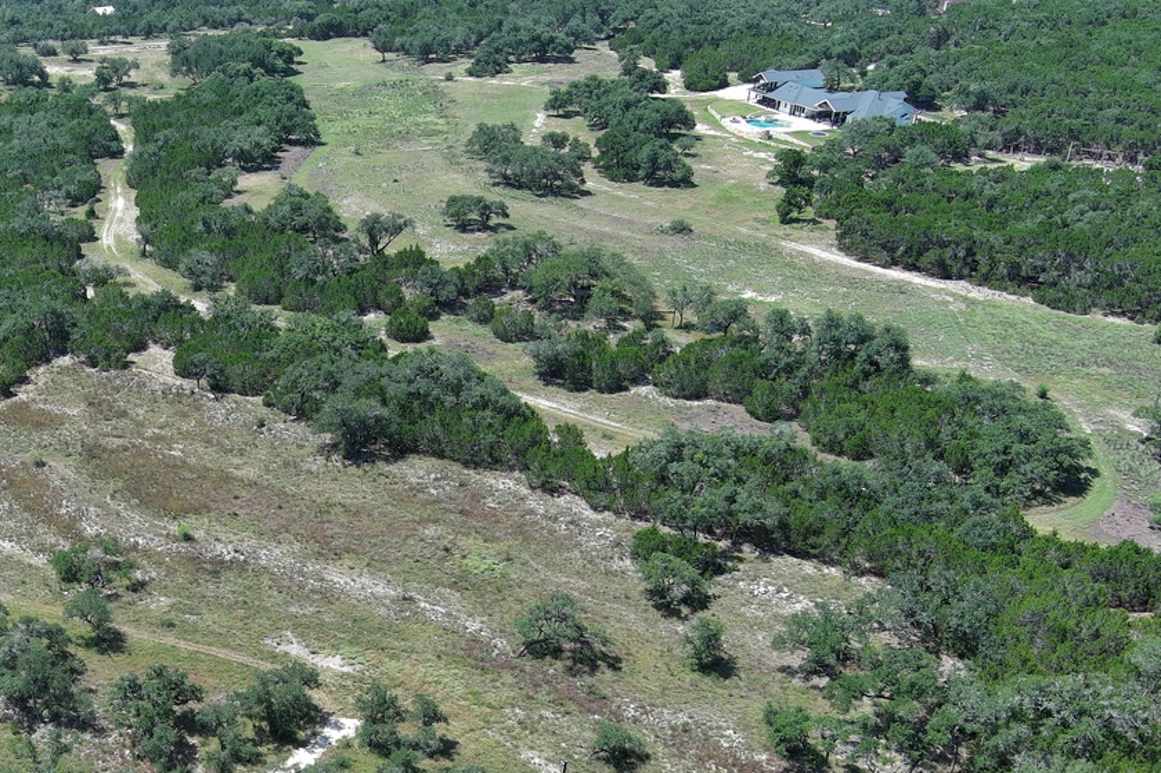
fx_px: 1806
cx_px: 47
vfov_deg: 23.6
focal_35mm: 56
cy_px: 678
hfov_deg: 33.2
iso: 100
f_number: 2.8
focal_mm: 10.57
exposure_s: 1/773
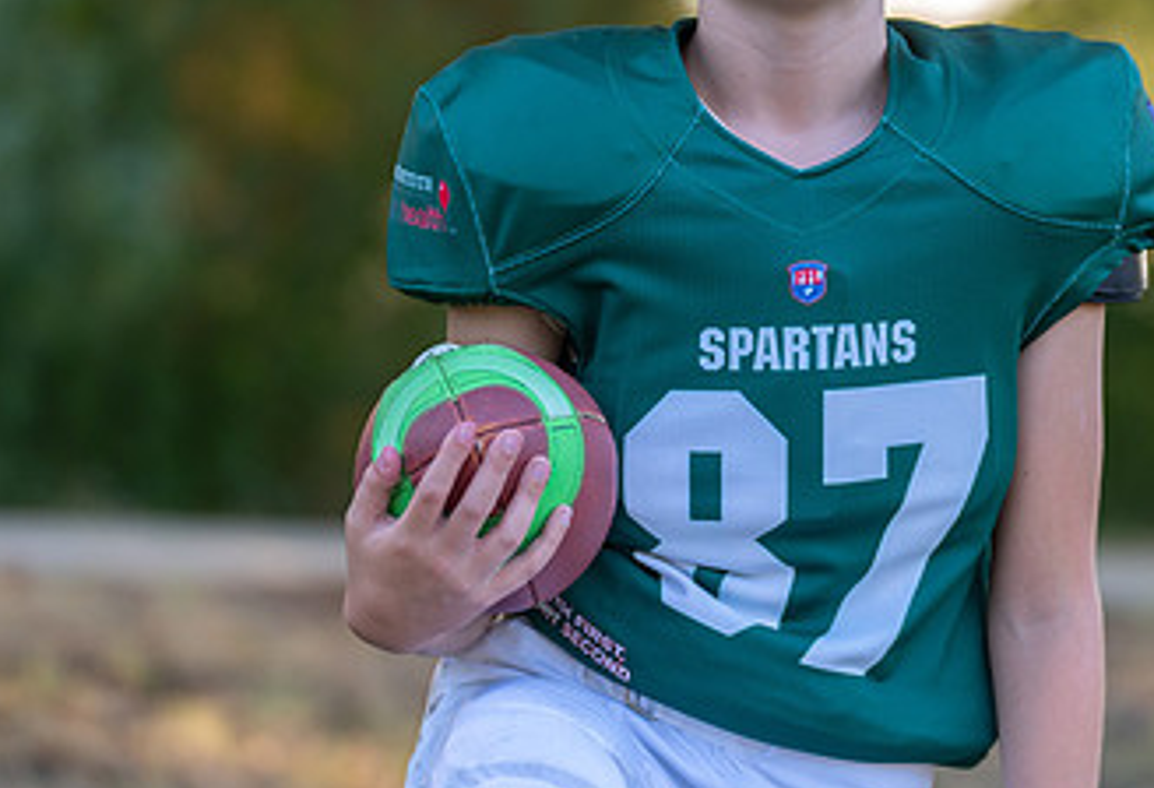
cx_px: 825
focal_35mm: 244
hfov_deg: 8.4
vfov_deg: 5.7
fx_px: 7880
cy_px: 165
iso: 250
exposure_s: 1/320
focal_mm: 133
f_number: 2.8
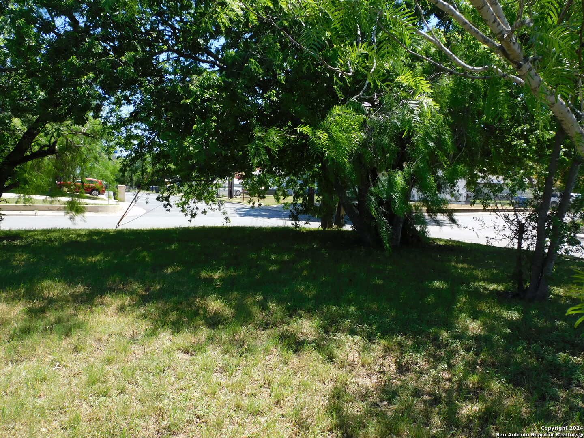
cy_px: 219
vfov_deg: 49.7
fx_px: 472
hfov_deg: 63.4
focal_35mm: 28
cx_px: 292
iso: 125
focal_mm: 5
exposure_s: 1/500
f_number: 3.5
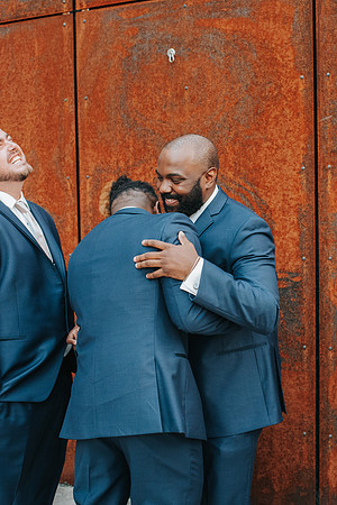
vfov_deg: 37.9
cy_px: 252
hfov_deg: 25.7
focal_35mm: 52
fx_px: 737
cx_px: 196
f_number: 4
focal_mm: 35
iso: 4000
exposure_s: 1/2000
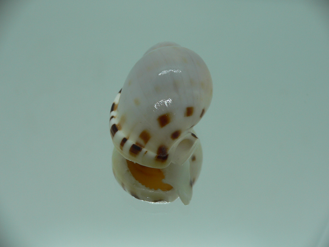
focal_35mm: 35
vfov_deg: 40.7
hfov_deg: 52.6
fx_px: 333
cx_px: 164
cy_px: 124
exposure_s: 1/60
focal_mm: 4.6
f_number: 2.8
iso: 80
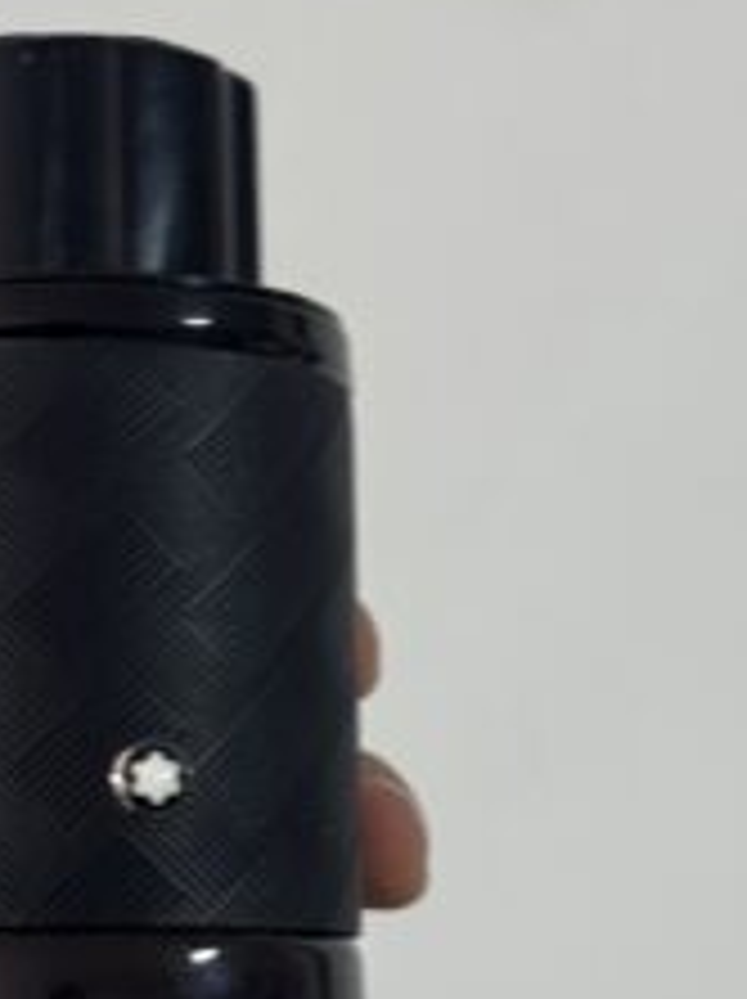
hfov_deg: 11.9
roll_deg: -3.9
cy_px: 722
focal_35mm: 124
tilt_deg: -21.4
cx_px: 117
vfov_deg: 15.8
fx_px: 3575
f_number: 1.78
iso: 80
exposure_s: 1/50
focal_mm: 6.76
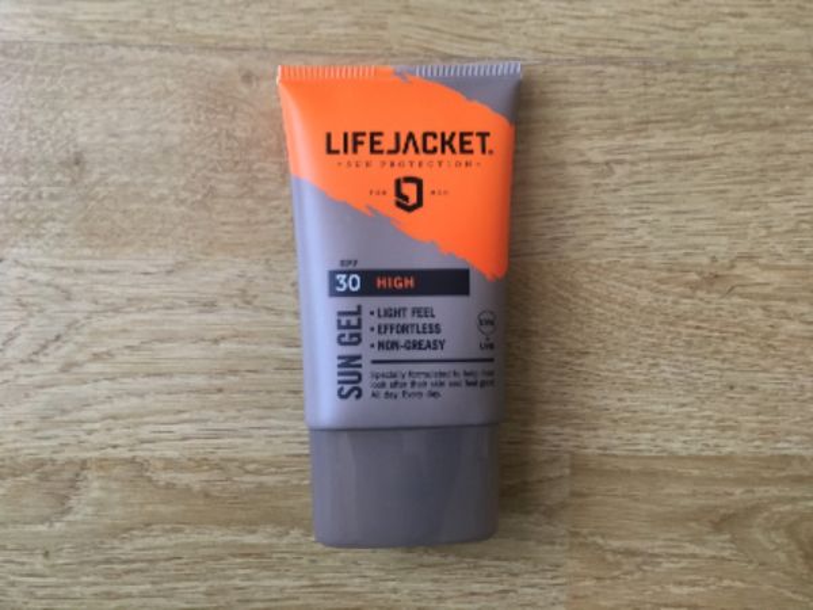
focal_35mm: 29
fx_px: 681
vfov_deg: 48.2
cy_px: 305
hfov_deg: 61.7
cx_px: 406
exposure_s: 1/33
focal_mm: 4.15
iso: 160
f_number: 2.2
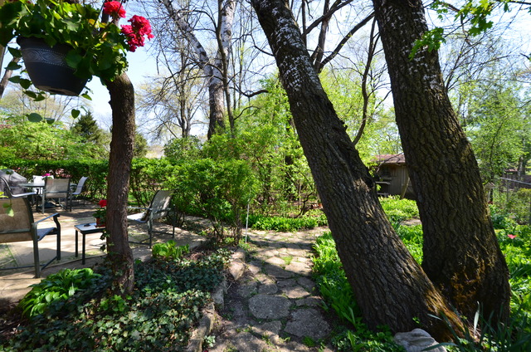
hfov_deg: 100.5
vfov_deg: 77.1
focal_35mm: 15
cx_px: 266
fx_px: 221
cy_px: 176
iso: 400
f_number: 9
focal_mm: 10
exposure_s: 1/160
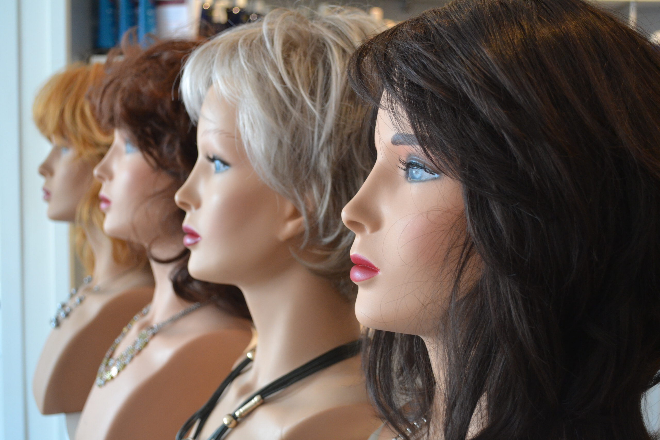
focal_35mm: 45
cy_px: 220
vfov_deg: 29.9
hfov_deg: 43.6
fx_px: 825
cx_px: 330
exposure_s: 1/60
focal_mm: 30
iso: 1100
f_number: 4.5
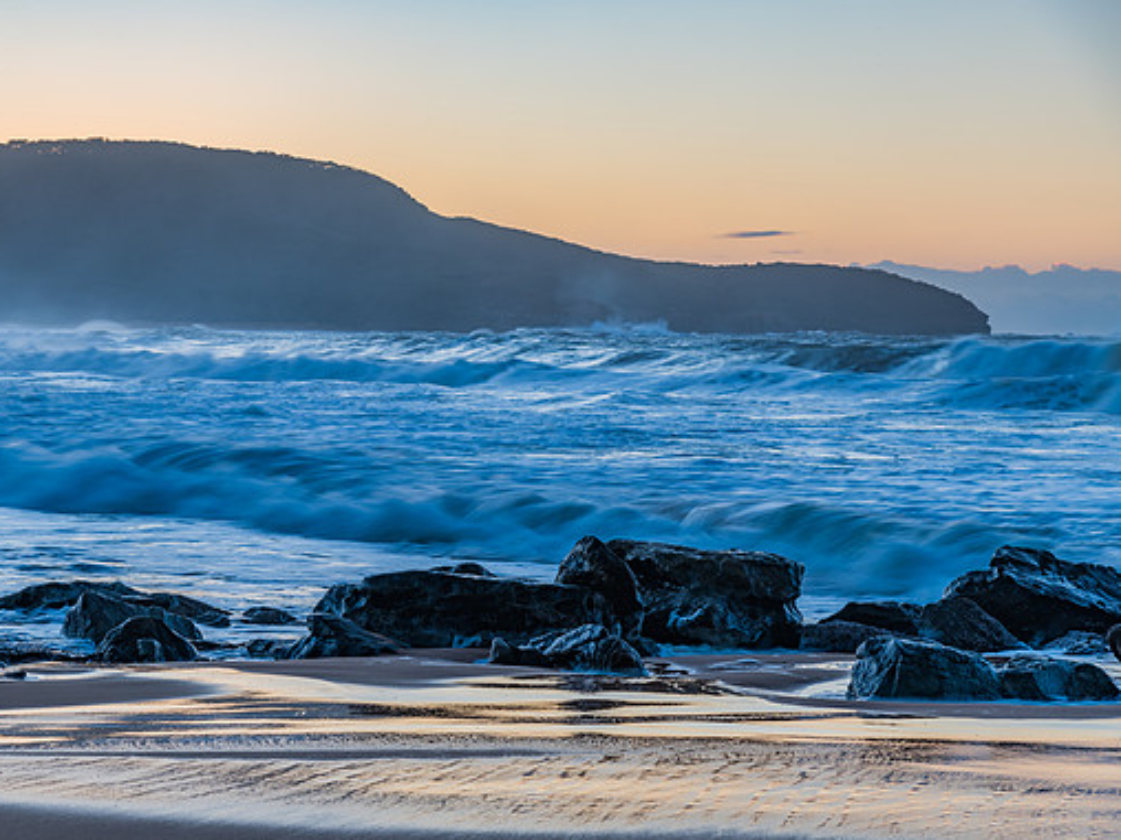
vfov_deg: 16.4
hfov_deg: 21.8
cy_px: 422
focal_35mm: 90
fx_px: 2915
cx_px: 485
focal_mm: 82
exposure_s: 1/10
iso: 31
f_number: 9
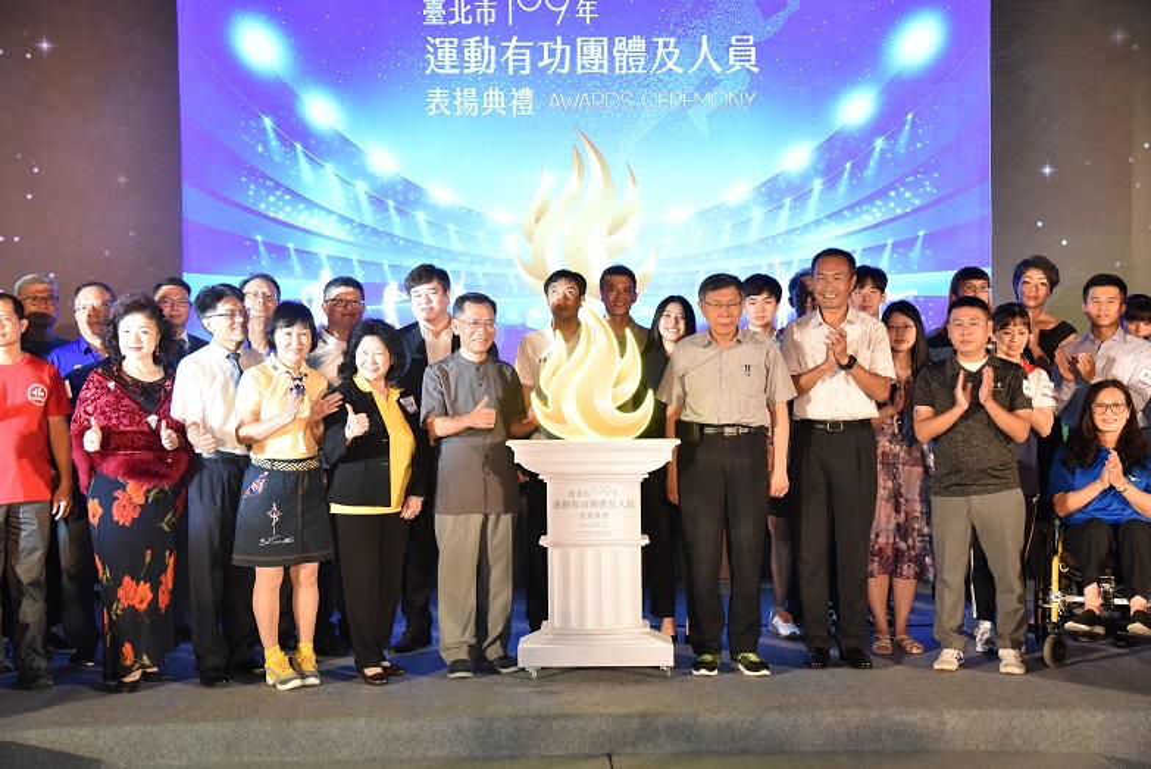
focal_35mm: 48
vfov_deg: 28.1
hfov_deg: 41.1
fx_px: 1535
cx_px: 576
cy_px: 384
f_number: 4.5
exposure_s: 1/200
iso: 3200
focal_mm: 48
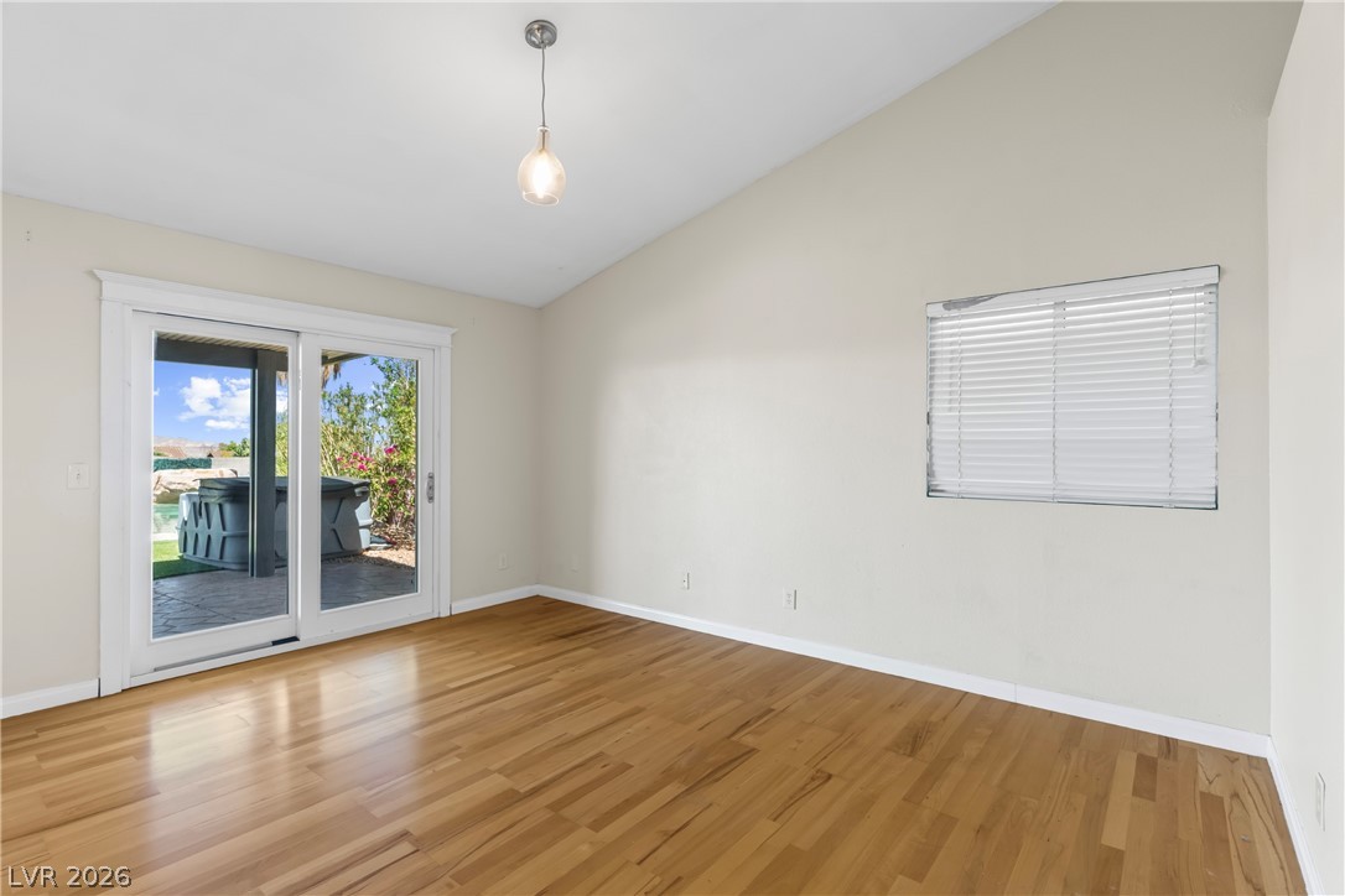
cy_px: 448
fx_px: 635
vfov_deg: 70.4
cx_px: 672
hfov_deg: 93.3
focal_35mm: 17
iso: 400
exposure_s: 1
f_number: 8
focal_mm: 17
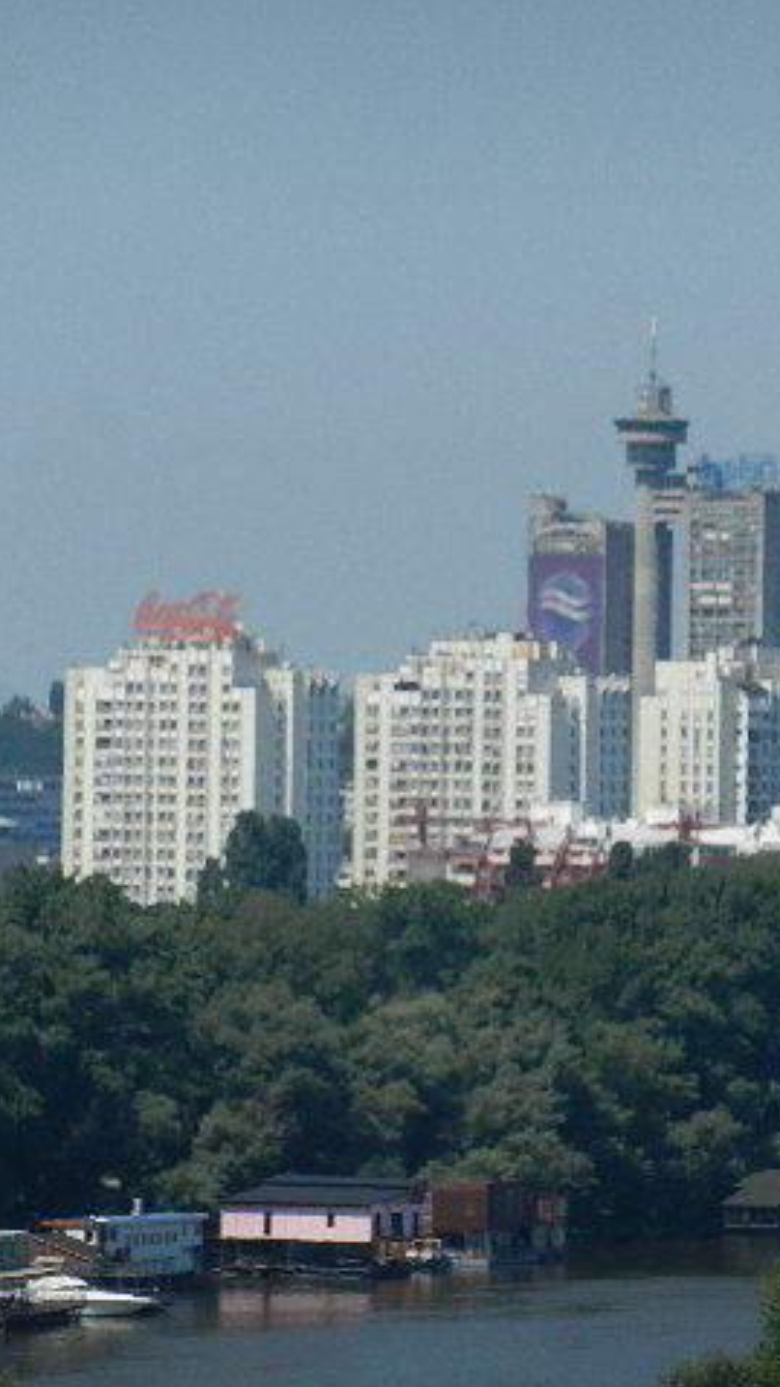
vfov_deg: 5.1
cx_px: 592
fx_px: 15658
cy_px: 694
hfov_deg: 2.9
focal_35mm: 426
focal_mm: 52.6
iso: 160
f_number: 5.3
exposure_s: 1/1250
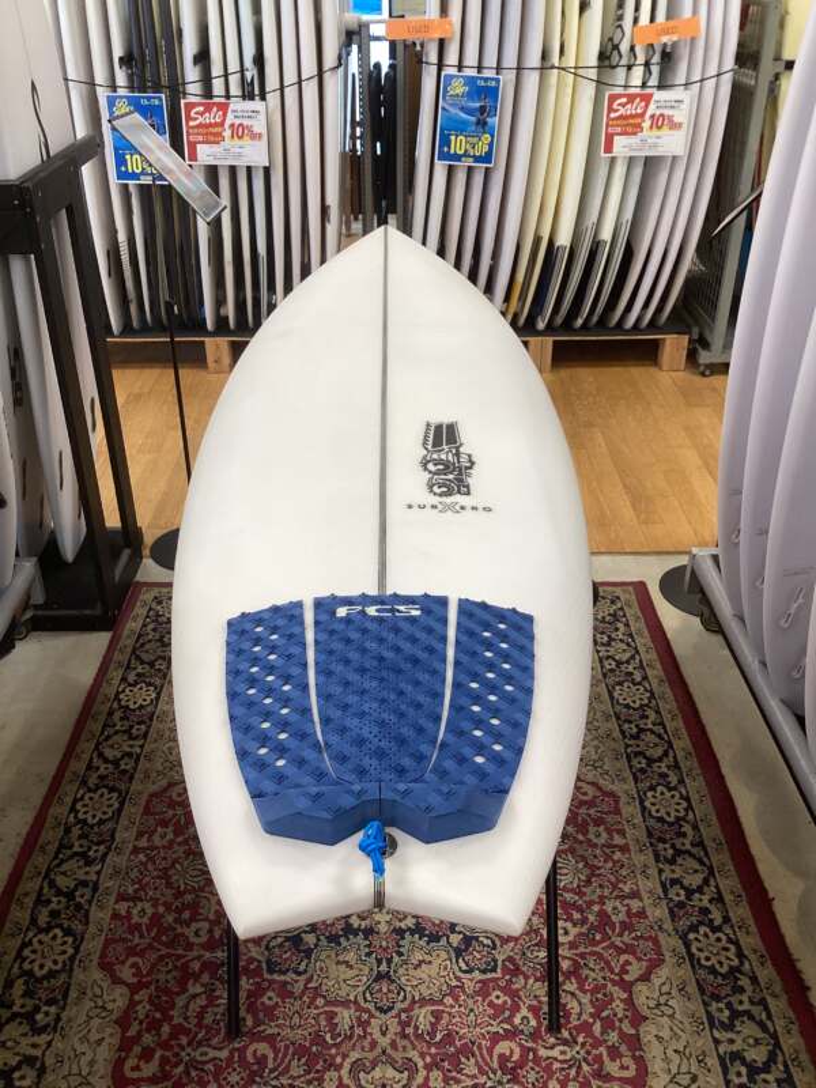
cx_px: 408
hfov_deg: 45.4
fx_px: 974
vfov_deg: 58.4
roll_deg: -1.9
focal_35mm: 31
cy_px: 544
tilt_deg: -30.6
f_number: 2.4
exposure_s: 1/50
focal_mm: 3.3
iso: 50
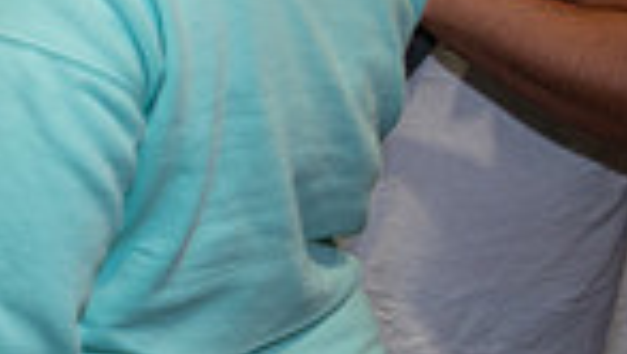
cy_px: 26
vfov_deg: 12.2
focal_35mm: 99
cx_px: -576
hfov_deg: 16.9
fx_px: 1647
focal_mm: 24
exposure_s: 1/60
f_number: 4
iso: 560
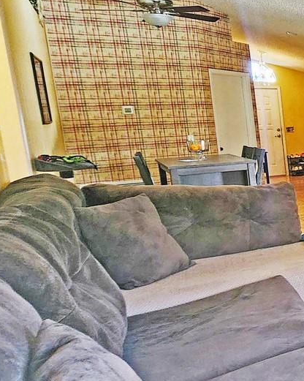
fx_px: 439
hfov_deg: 21.9
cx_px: 555
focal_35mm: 39
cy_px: 178
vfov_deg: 46.8
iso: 160
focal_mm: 2.2
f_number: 2.2
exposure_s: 1/60
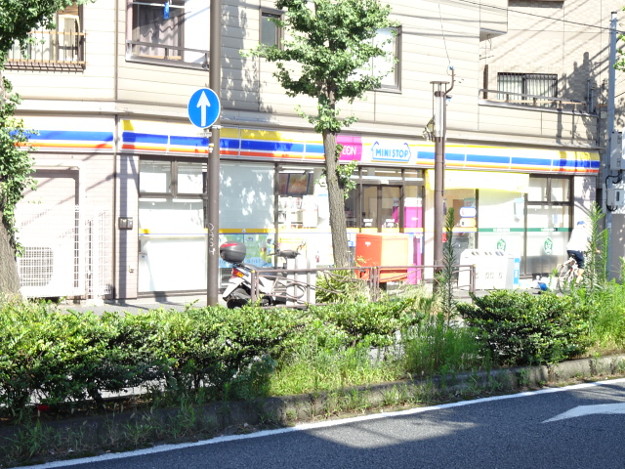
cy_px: 234
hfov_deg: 23.6
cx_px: 312
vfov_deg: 17.8
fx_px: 1499
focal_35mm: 83
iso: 80
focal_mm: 14.12
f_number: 5
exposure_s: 1/125
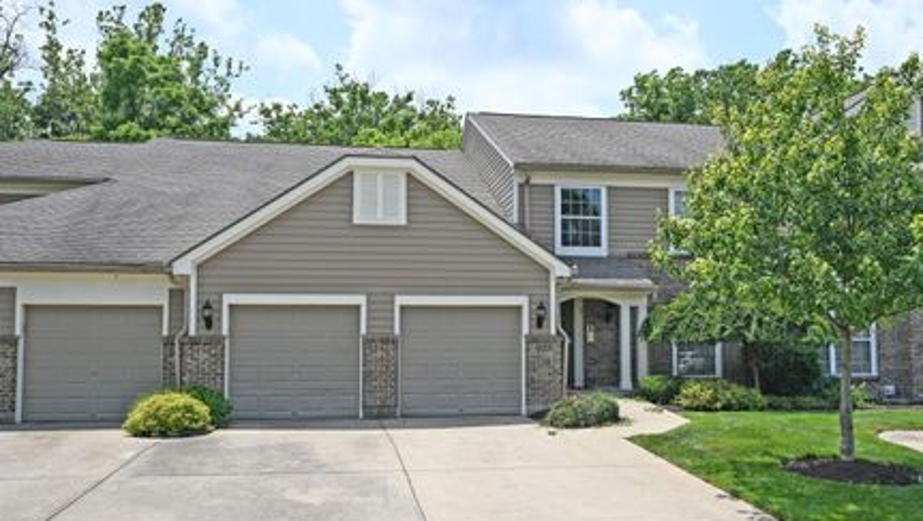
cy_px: 288
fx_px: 847
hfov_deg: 57.0
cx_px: 518
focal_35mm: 35
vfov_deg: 34.1
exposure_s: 1/400
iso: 100
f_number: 7.1
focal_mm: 28.5
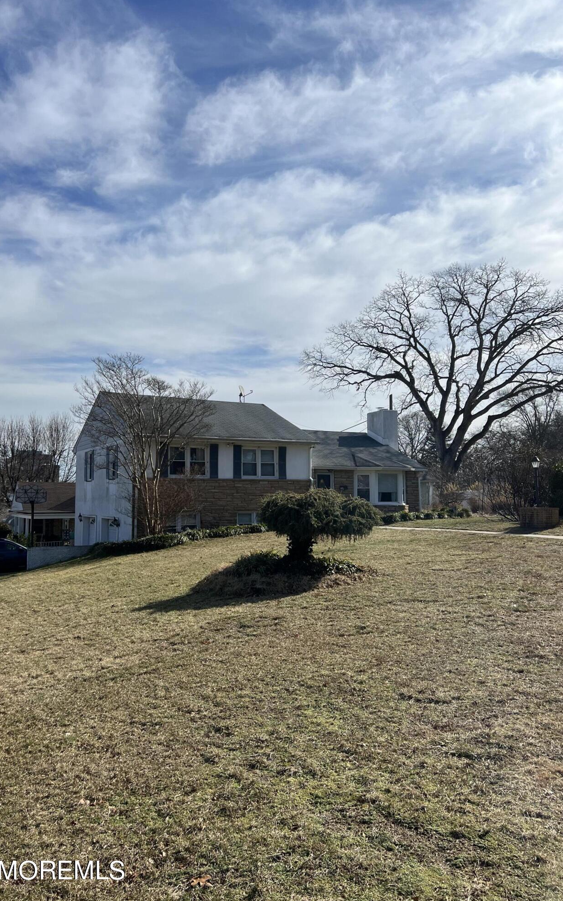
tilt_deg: +3.9
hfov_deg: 44.5
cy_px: 455
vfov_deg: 66.5
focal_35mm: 28
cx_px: 254
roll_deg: +0.3
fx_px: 688
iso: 50
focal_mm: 5.7
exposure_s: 1/8696
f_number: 1.5
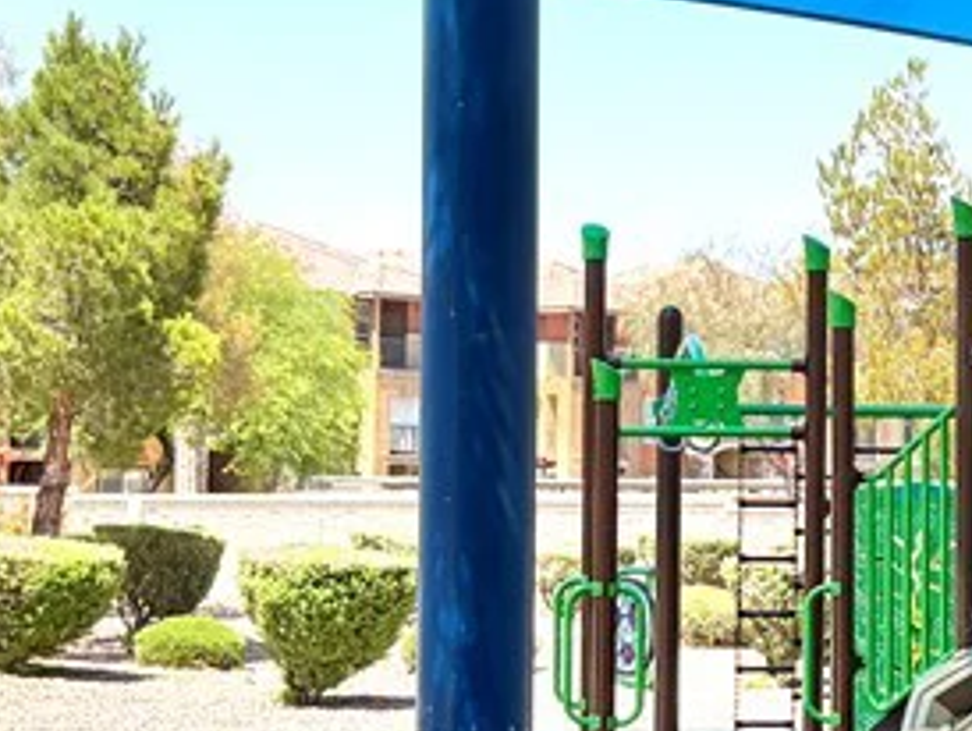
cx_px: 1103
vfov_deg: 15.3
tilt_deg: +0.8
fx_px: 2726
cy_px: 303
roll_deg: +0.4
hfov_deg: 19.3
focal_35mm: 97
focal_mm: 5.96
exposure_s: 1/2012
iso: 50
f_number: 1.6
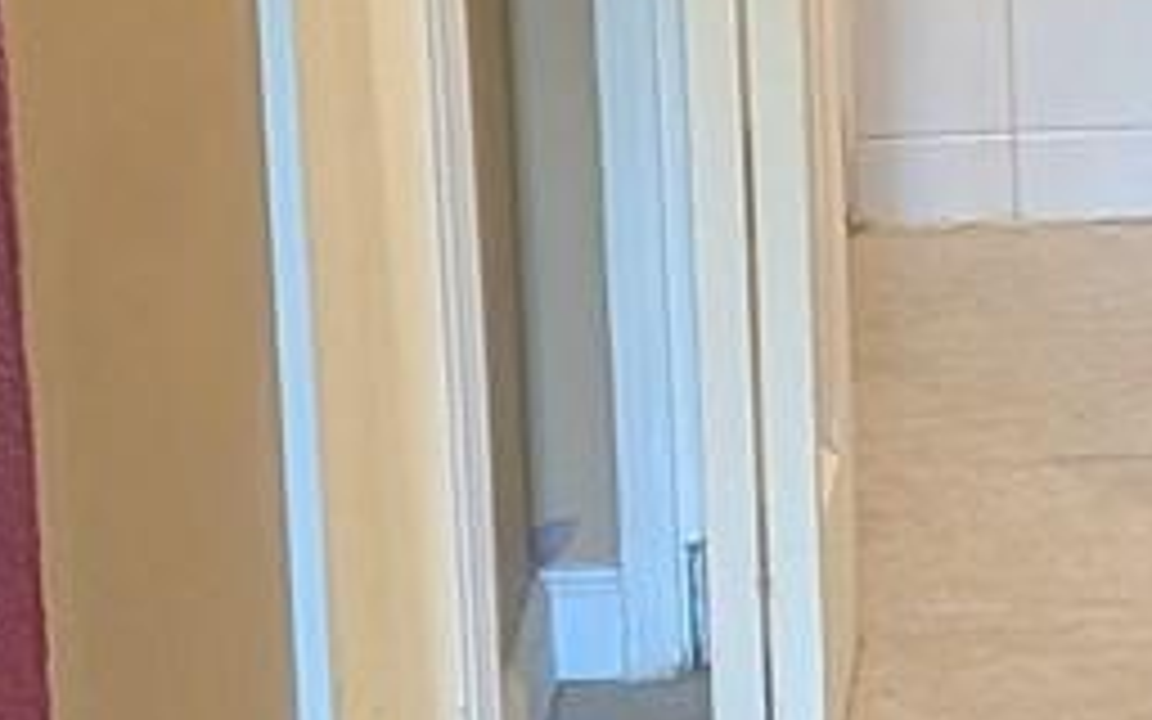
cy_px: -230
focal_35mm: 159
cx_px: 1264
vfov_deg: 8.1
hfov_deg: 12.9
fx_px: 4992
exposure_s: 1/60
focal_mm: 4.53
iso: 469
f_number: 1.7
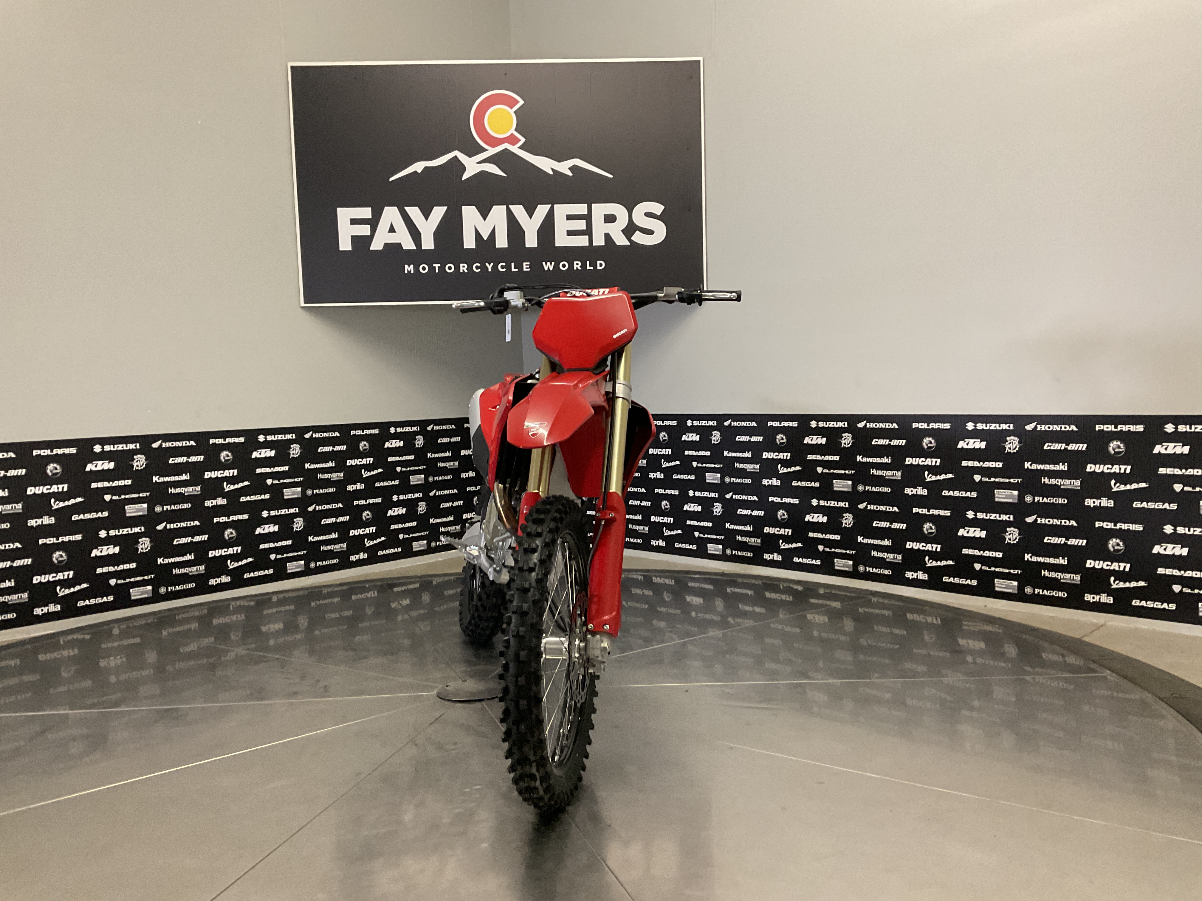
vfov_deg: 48.2
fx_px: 1007
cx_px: 601
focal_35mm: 29
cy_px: 450
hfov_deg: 61.7
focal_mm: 3
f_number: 1.8
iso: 200
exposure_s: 1/60
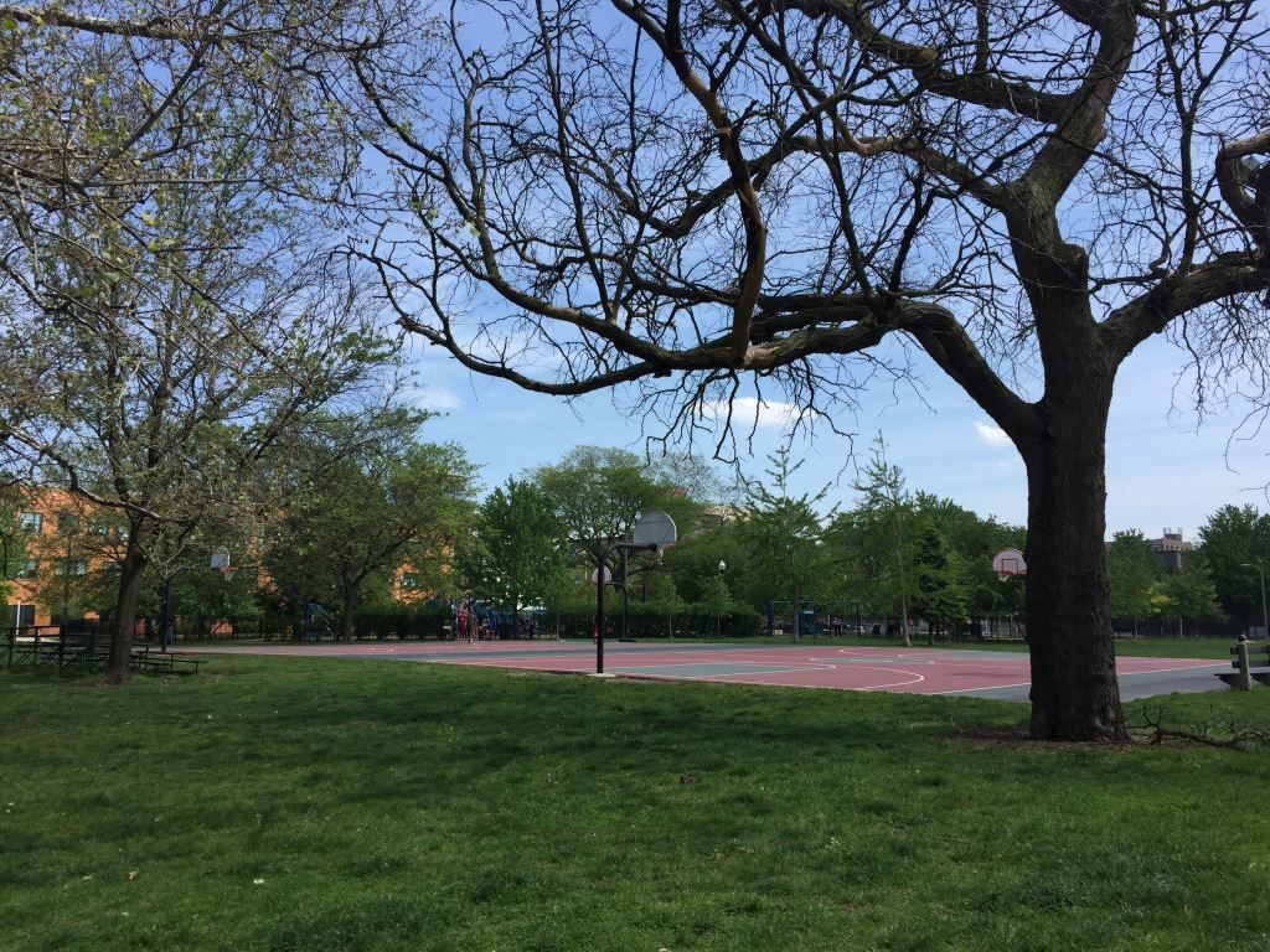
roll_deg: -1.1
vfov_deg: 48.2
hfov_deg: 61.7
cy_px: 476
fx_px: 1064
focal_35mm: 29
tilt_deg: +7.0
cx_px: 635
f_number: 2.2
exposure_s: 1/1980
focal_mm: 4.15
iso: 32
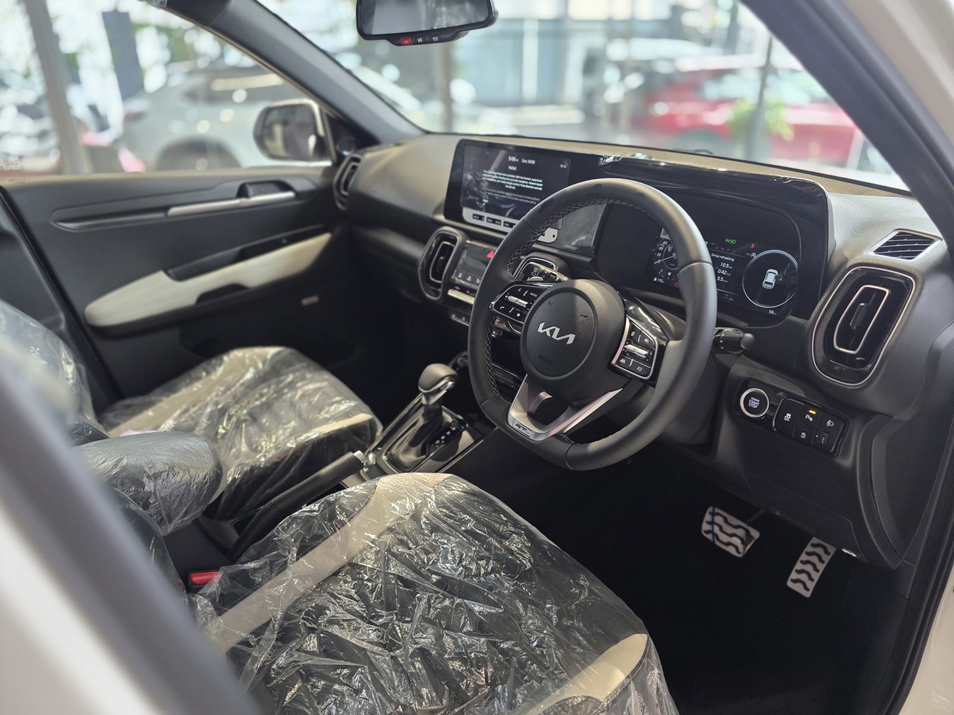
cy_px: 358
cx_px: 477
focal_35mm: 23
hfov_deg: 73.9
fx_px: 634
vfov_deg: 58.9
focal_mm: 6.3
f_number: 1.7
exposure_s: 1/100
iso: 500
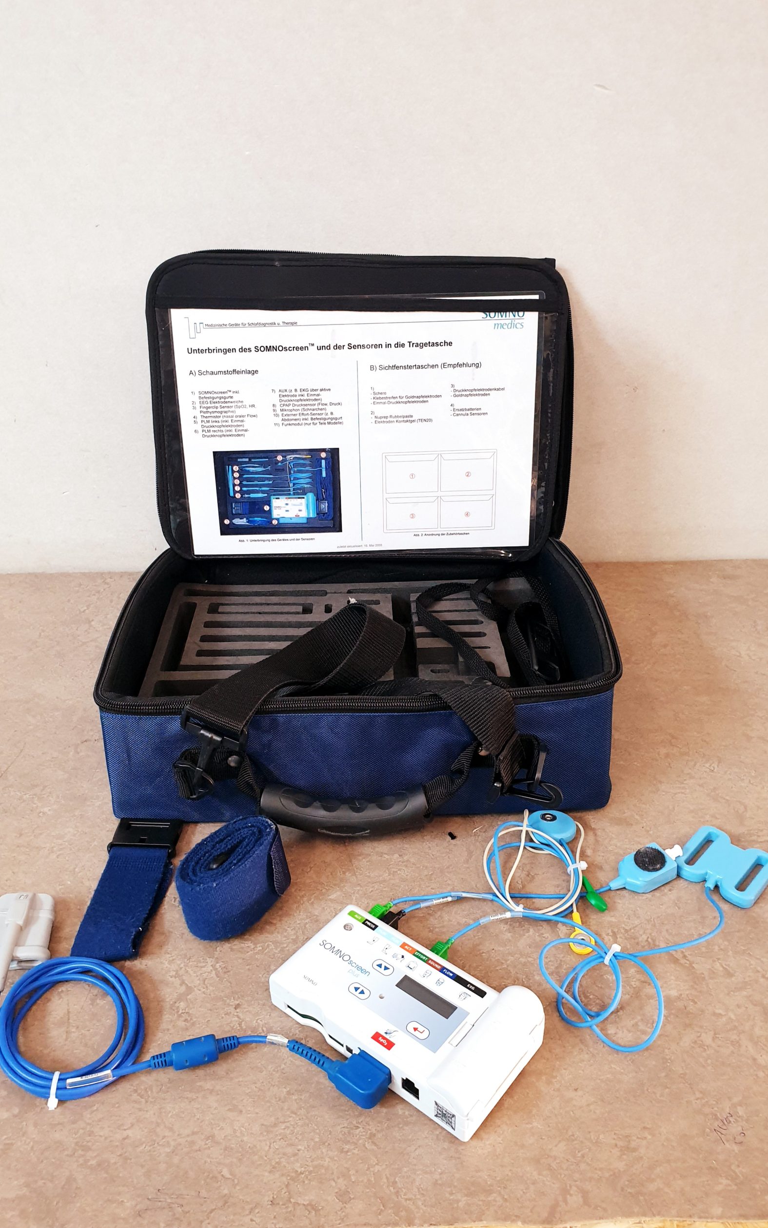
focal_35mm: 28
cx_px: 359
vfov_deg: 66.5
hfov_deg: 44.5
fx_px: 938
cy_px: 608
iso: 250
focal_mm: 4.3
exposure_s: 1/33
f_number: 2.4
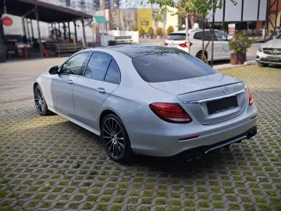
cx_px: 140
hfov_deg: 52.6
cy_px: 106
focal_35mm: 35
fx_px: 284
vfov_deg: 40.7
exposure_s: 1/1320
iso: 50
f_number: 1.4
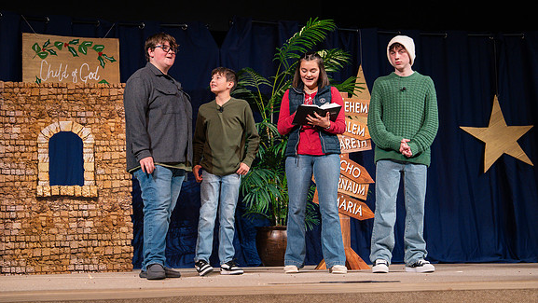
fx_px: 1341
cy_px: 85
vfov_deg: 12.9
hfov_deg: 22.7
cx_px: 244
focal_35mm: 94
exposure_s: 1/400
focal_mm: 70
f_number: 2.8
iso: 1000
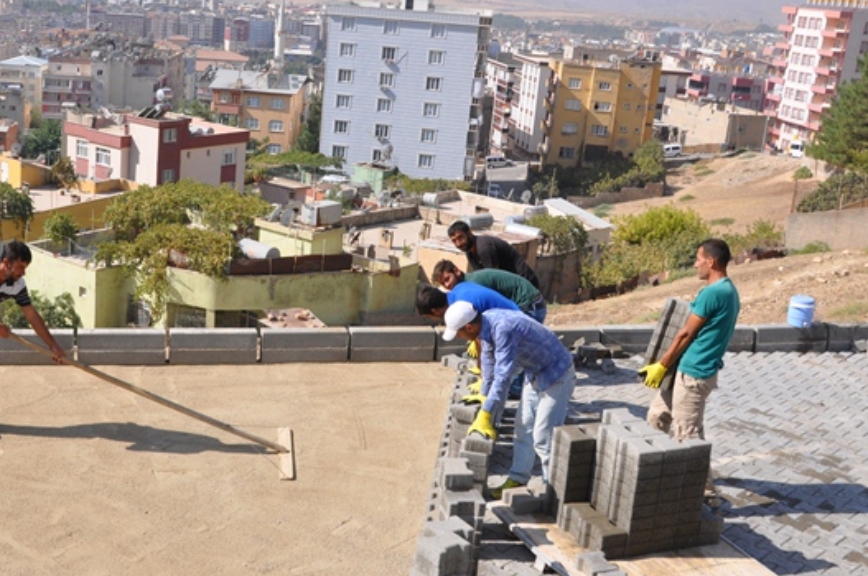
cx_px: 257
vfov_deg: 32.5
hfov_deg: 46.3
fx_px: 987
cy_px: 267
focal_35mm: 41
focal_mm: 18
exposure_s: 1/400
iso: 200
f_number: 10
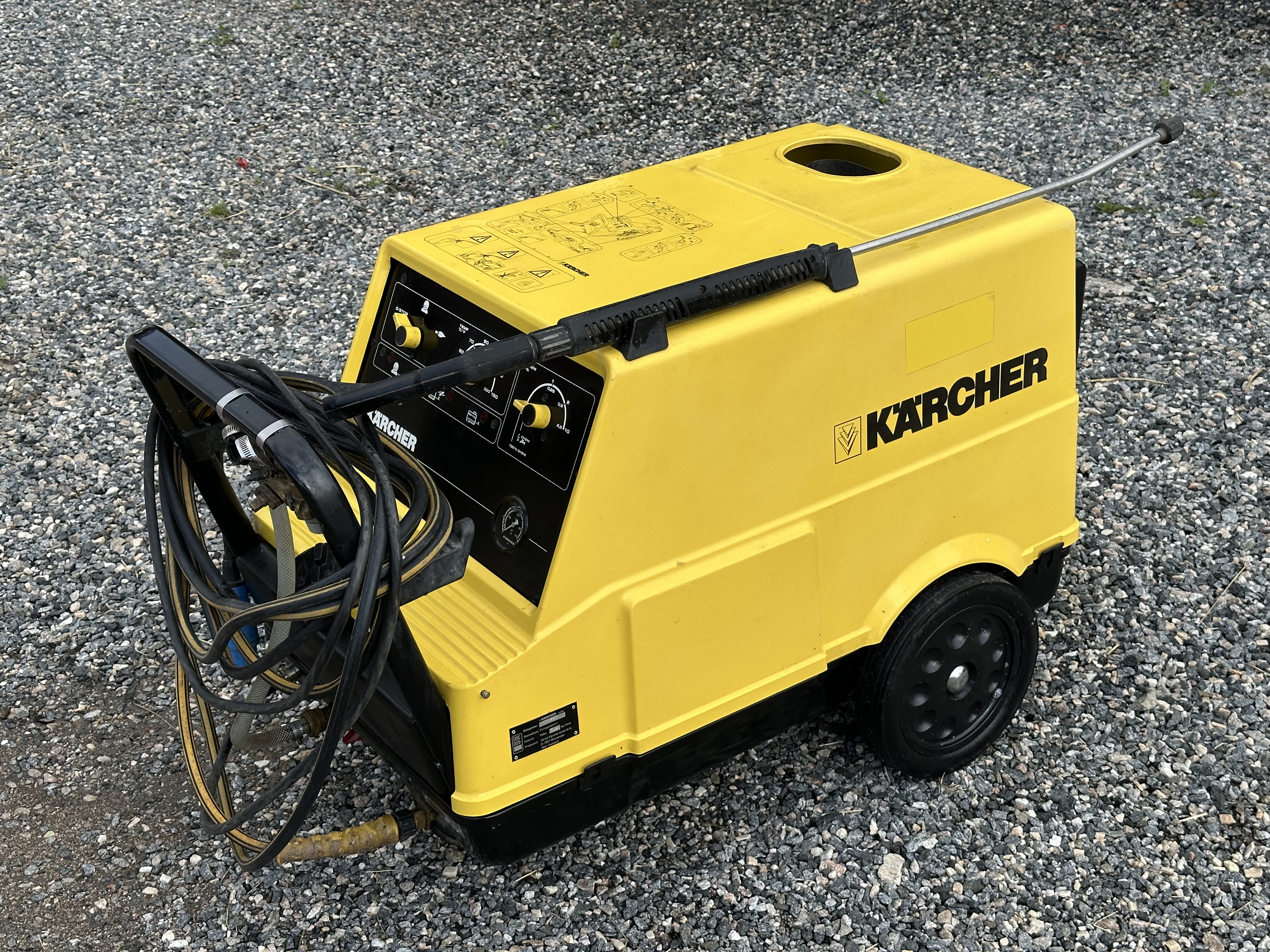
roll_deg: +0.4
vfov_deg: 30.3
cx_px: 635
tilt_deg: -29.2
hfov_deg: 39.7
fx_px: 1761
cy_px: 476
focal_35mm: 48
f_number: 1.78
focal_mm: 6.86
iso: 64
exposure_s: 1/2358
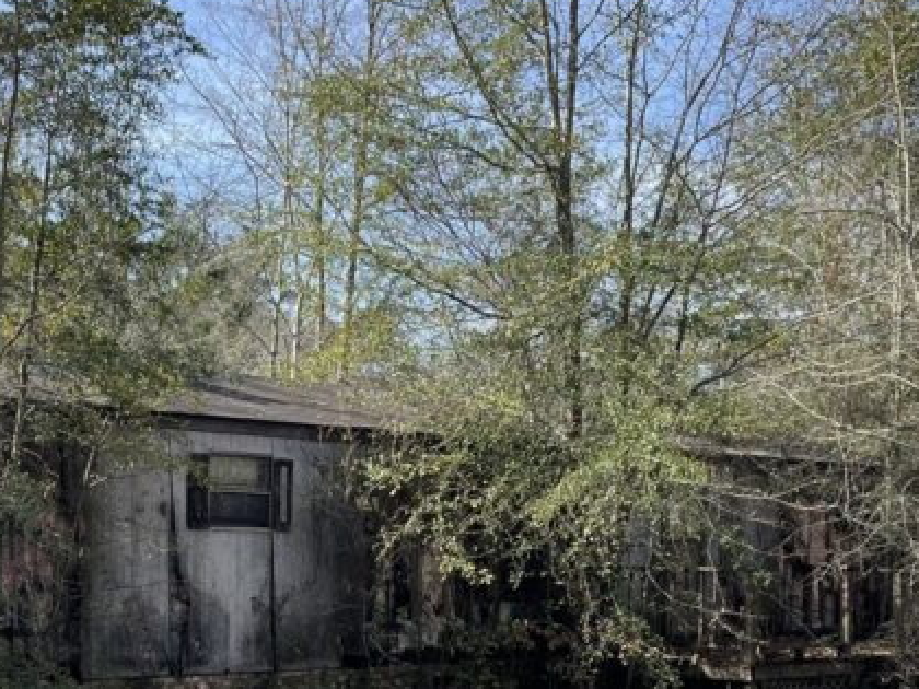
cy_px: 597
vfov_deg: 23.5
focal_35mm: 61
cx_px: 265
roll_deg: -1.0
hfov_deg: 31.3
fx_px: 1619
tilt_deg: -3.3
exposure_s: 1/1387
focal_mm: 5.1
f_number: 1.6
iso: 32
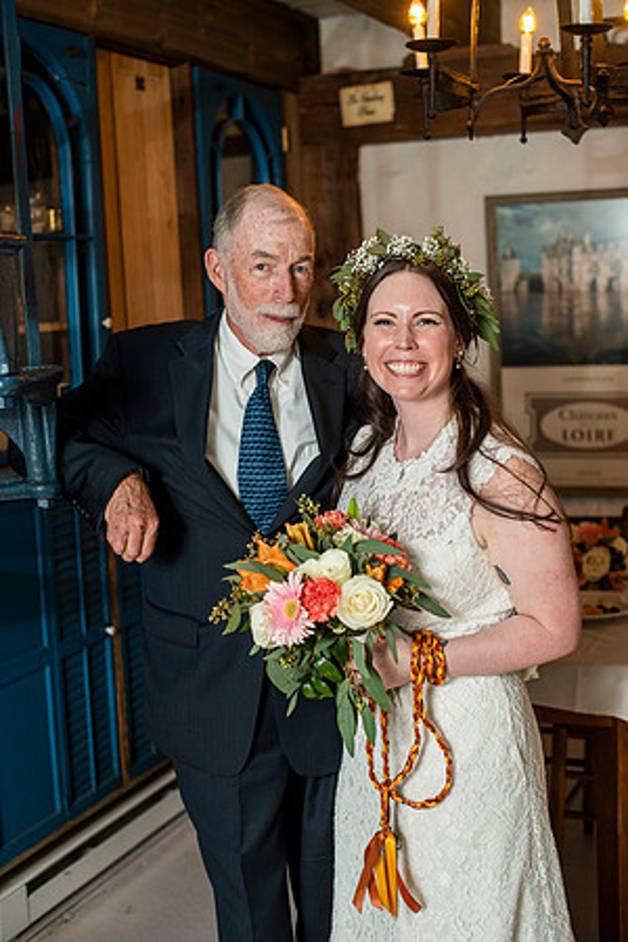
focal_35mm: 50
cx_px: 314
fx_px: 1308
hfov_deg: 27.0
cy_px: 471
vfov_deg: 39.6
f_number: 3.2
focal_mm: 50
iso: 400
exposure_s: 1/80
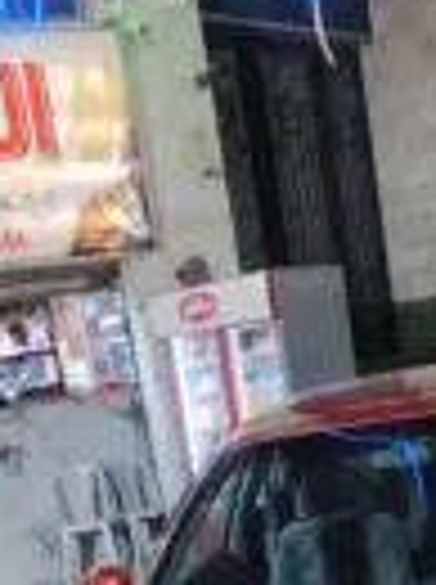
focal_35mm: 74
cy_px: 621
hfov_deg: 19.8
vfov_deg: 24.8
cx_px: 274
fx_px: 1247
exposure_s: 1/33.3
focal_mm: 5.25
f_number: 1.75
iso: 522
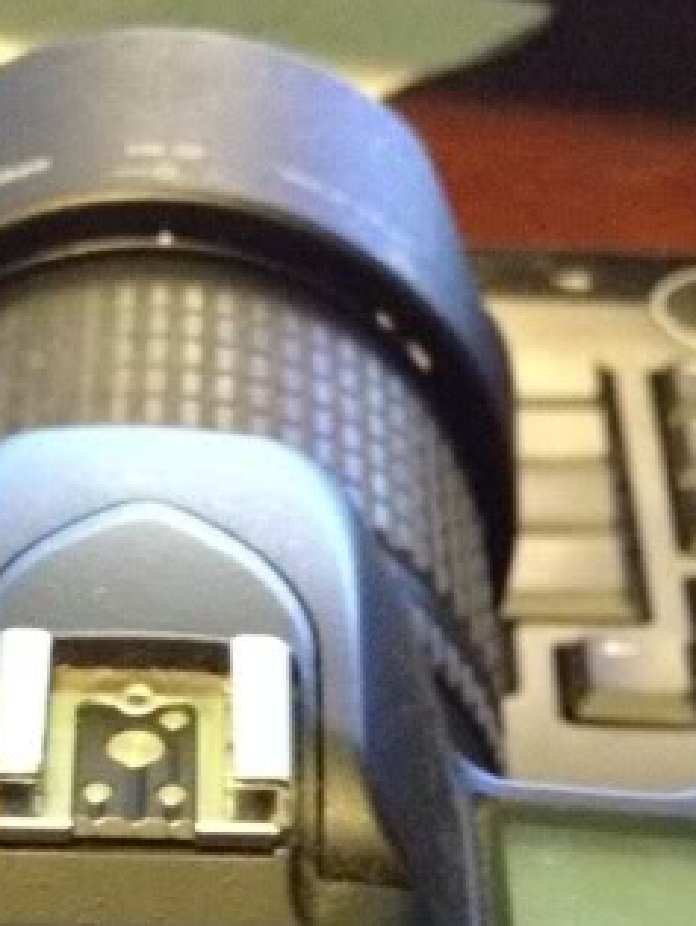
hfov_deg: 13.0
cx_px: 195
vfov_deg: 16.5
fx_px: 3052
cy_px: 1129
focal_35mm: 114
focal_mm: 4.3
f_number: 2.4
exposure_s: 1/15
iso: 800
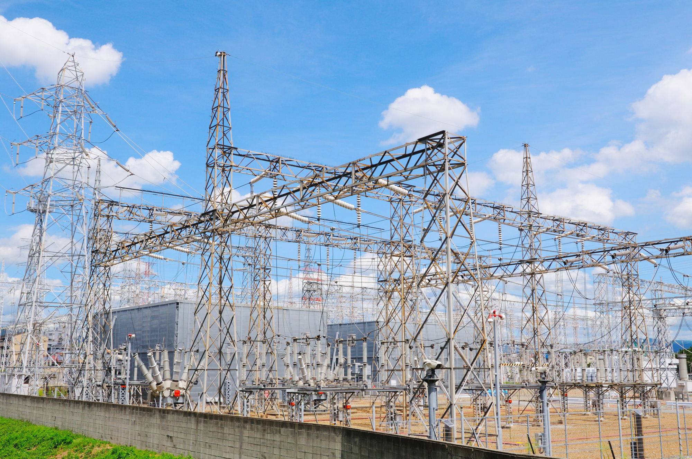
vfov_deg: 34.1
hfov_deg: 49.6
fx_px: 749
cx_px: 346
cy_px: 230
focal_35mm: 39
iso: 200
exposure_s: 1/400
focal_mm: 26
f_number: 10
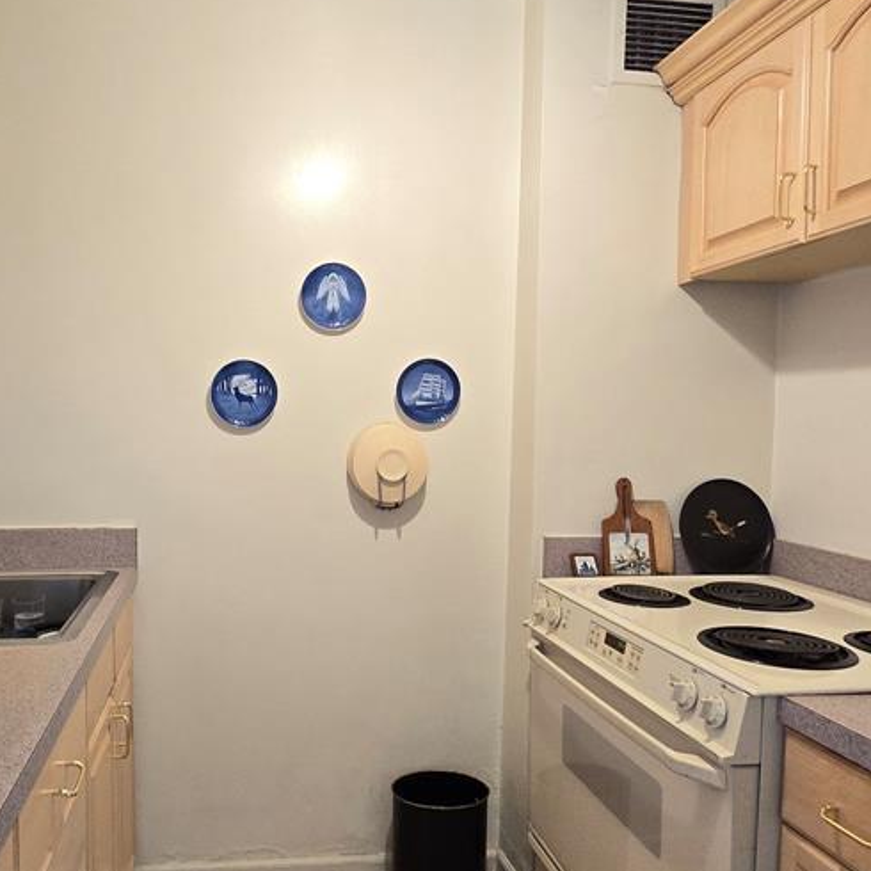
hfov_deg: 63.7
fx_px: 683
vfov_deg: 65.0
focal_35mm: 24
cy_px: 457
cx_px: 304
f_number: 2.2
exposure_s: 1/60
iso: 250
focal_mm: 2.2
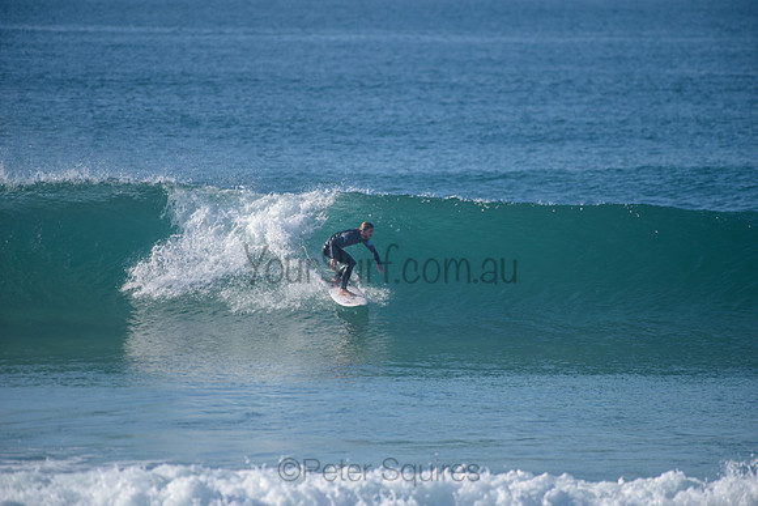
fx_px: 10530
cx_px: 379
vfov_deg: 2.8
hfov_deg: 4.1
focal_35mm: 500
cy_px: 253
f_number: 5.6
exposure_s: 1/2000
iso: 320
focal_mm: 500
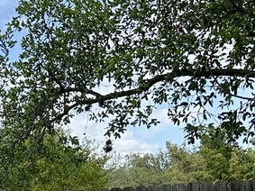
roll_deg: +0.2
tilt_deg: -2.2
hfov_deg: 14.7
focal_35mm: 122
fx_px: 898
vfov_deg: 11.5
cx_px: -158
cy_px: 312
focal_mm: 6.86
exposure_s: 1/1988
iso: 80
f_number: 1.78
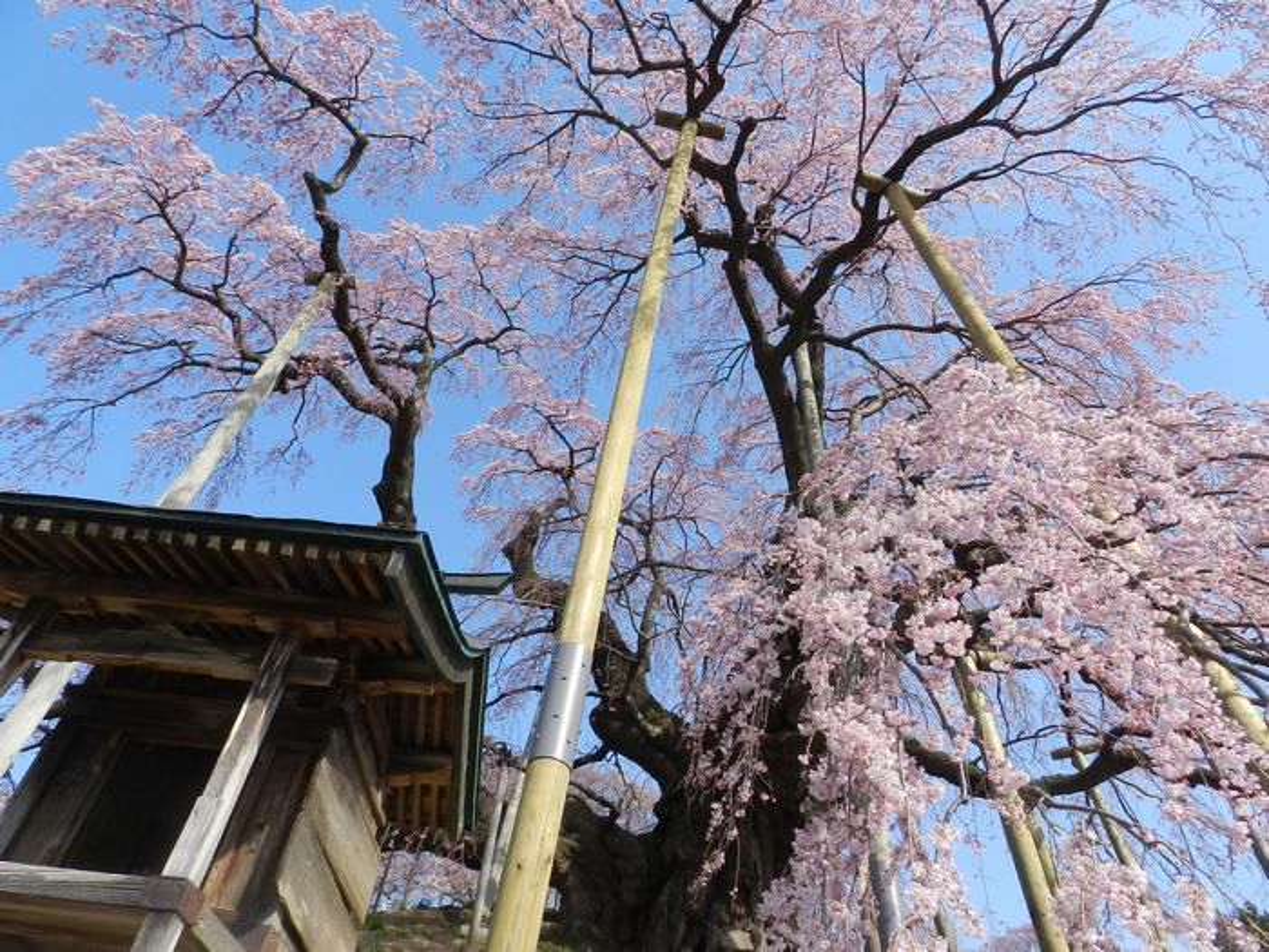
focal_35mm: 23
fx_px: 843
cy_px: 476
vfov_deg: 58.9
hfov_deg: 73.9
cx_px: 634
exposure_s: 1/800
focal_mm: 4
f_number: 4
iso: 200
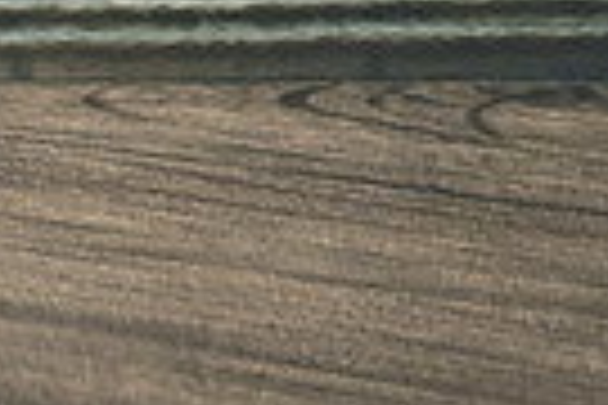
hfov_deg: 1.0
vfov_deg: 0.7
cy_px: -223
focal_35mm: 2091
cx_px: -608
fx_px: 35312
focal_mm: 323.2
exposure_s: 1/2500
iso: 800
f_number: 5.4
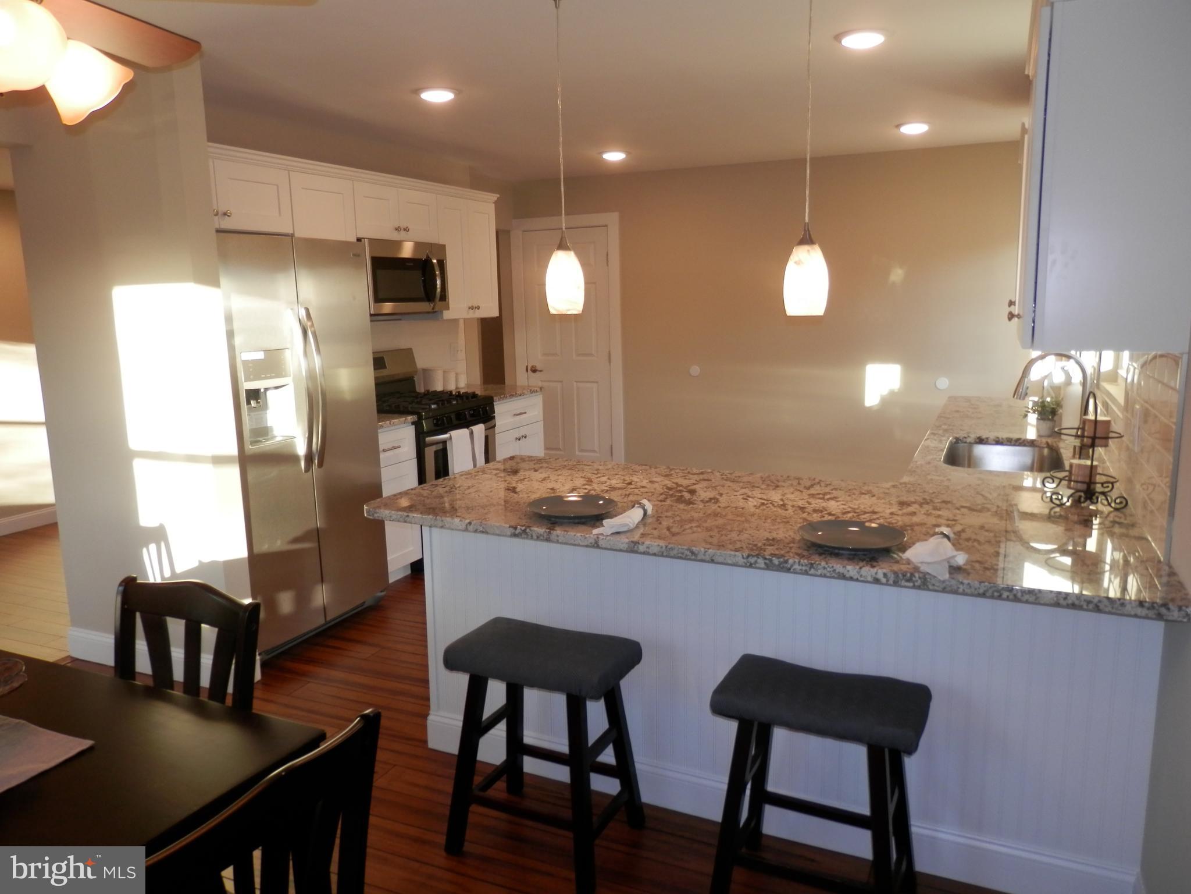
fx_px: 860
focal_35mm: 25
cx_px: 596
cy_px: 447
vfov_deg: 54.9
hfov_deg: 69.4
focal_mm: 4.5
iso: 100
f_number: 3
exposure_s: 1/30
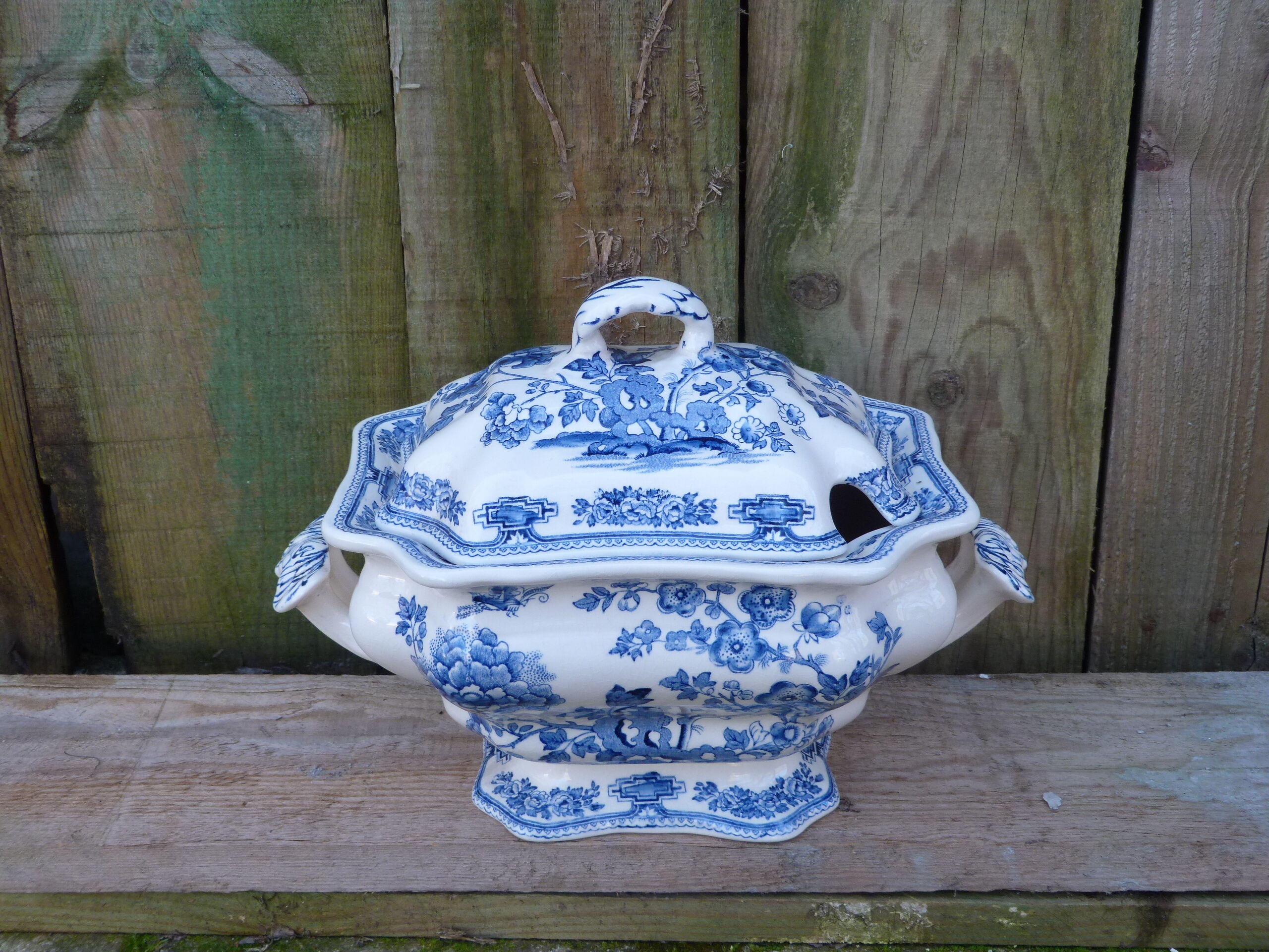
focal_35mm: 49
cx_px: 634
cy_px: 476
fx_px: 1796
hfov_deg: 38.9
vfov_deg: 29.7
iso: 125
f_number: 3.2
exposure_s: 1/60
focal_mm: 8.7
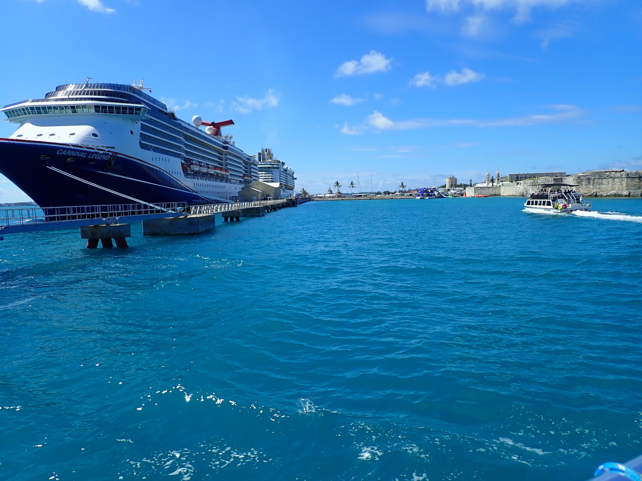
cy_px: 240
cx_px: 321
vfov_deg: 54.9
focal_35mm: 25
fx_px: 464
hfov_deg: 69.4
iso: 100
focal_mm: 4.5
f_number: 8
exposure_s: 1/200
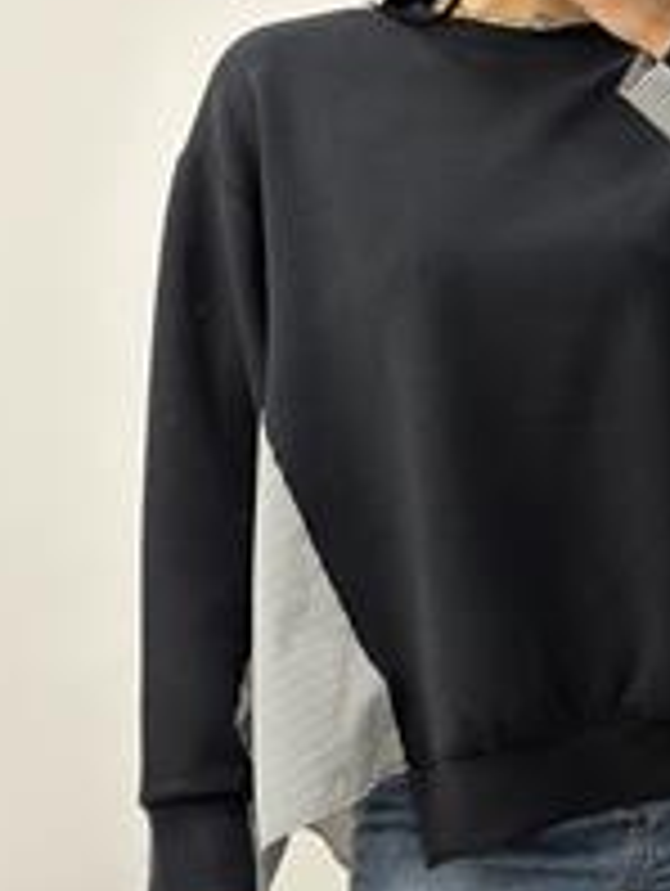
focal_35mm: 100
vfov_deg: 19.6
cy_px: 425
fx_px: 2575
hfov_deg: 14.7
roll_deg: +1.2
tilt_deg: -28.5
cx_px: 598
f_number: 1.78
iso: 100
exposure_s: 1/50
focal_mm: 6.86
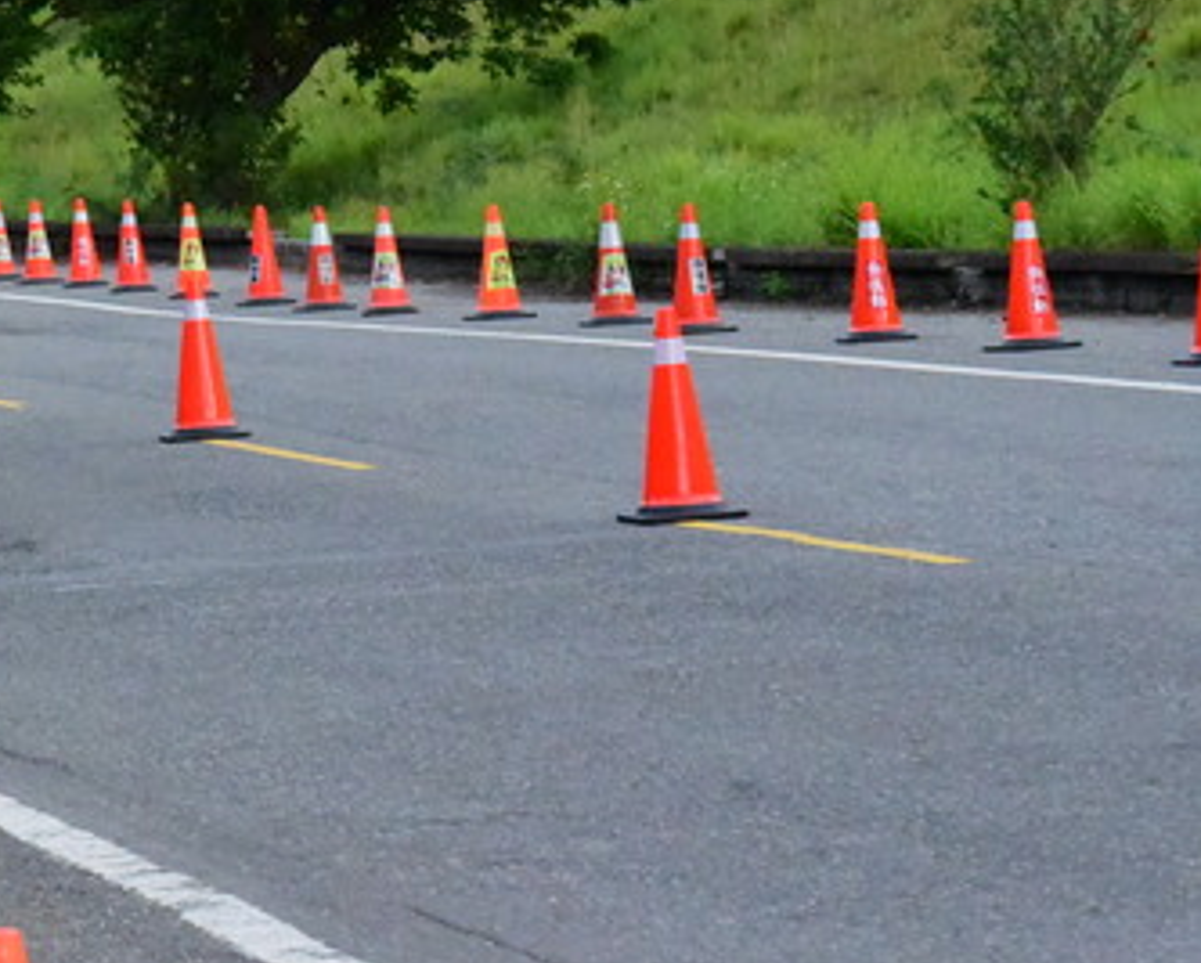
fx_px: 9534
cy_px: 218
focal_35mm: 268
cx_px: -202
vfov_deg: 5.8
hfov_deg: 7.2
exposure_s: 1/3200
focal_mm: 122
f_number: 14
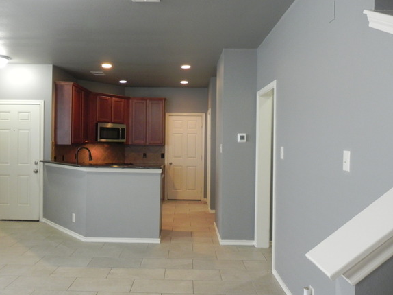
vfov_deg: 48.2
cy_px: 154
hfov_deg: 61.5
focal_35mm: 29
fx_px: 329
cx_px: 175
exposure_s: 1/22.8
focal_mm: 4.6
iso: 400
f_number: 2.8
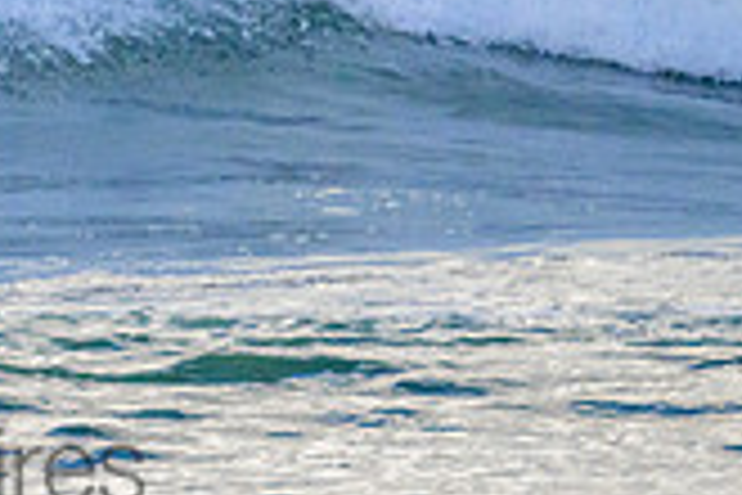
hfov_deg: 0.7
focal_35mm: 2807
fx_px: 57851
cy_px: -281
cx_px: -202
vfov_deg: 0.5
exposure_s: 1/2000
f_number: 11
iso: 1800
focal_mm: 800
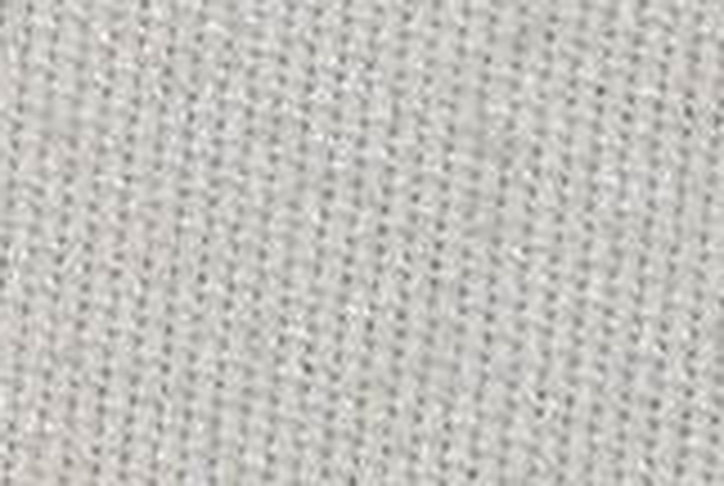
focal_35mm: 1250
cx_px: -1270
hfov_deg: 1.6
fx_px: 25185
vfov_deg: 1.1
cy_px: 1071
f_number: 13
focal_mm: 140
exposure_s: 1/160
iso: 100
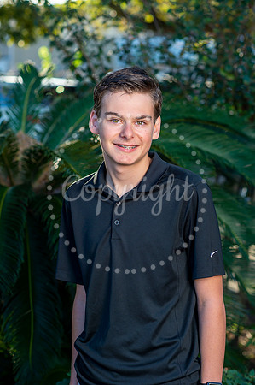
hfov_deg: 16.0
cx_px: 128
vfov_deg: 23.9
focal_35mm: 85
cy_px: 192
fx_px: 905
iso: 200
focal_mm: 85
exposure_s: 1/200
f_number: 4
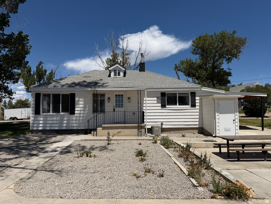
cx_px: 136
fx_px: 188
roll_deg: +0.6
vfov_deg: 56.8
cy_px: 102
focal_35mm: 24
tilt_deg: +4.6
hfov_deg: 71.6
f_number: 1.78
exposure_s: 1/10309
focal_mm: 6.76
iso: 80
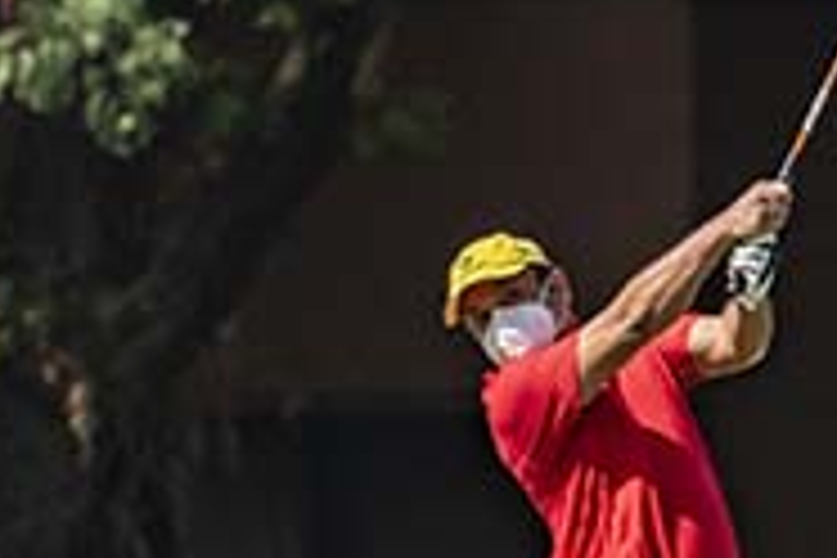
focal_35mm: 3347
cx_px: 446
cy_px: 562
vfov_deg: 0.4
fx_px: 77812
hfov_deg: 0.6
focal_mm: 650
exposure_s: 1/1600
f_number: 8
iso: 180
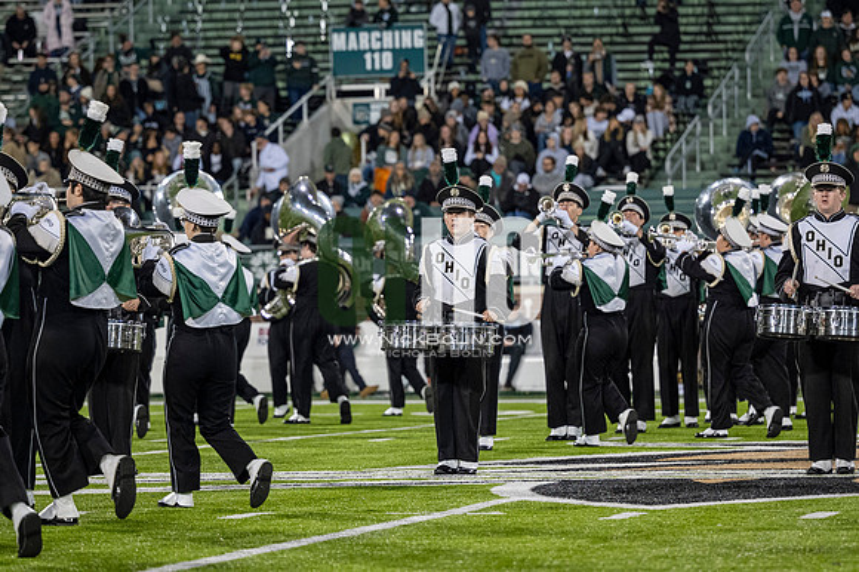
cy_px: 286
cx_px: 430
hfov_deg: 11.4
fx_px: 4292
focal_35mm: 180
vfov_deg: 7.6
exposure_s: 1/500
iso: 800
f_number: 2.8
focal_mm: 120
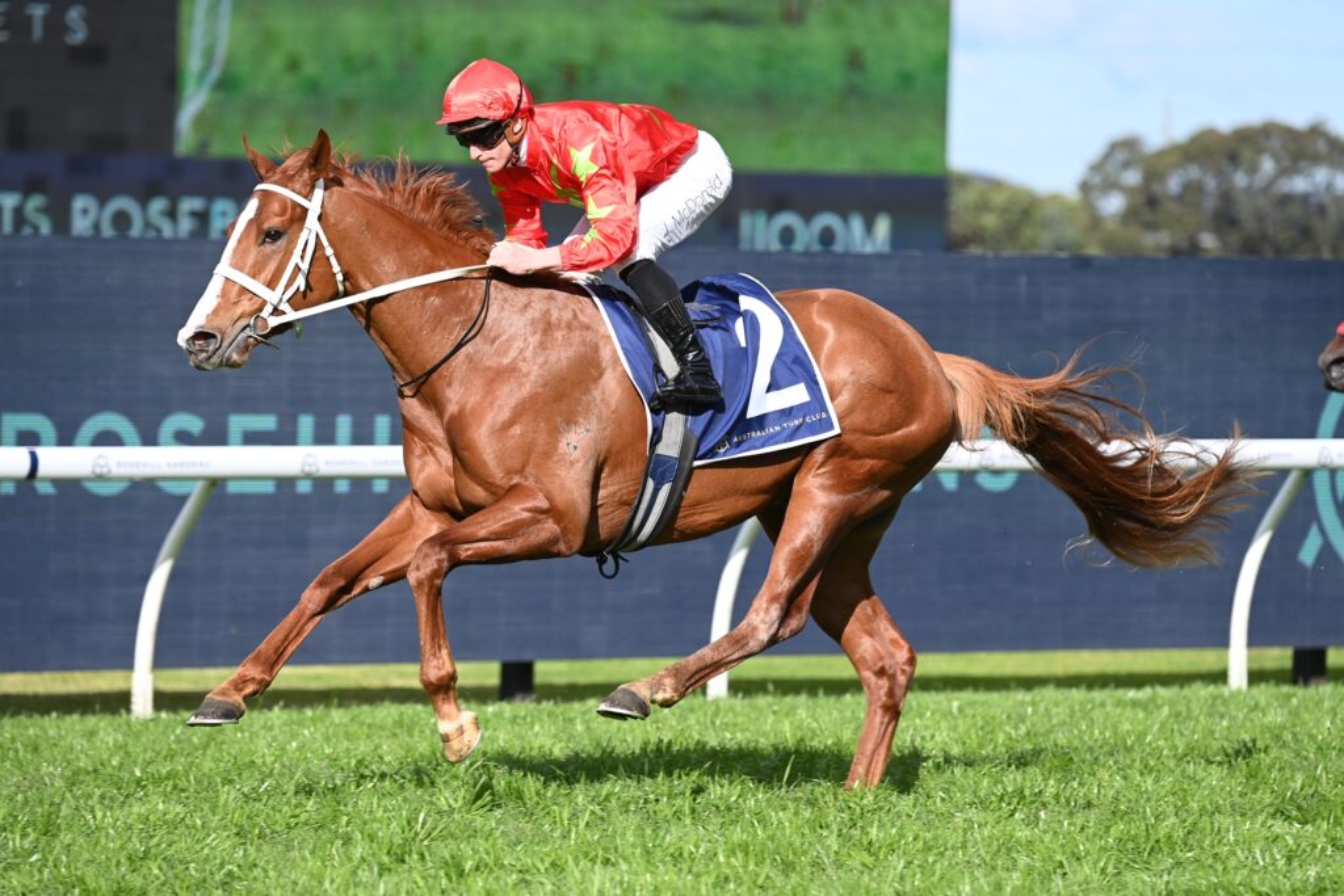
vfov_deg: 5.5
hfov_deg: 8.2
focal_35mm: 250
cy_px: 448
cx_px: 672
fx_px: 9334
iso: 560
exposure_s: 1/2000
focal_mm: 250
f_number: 5.6
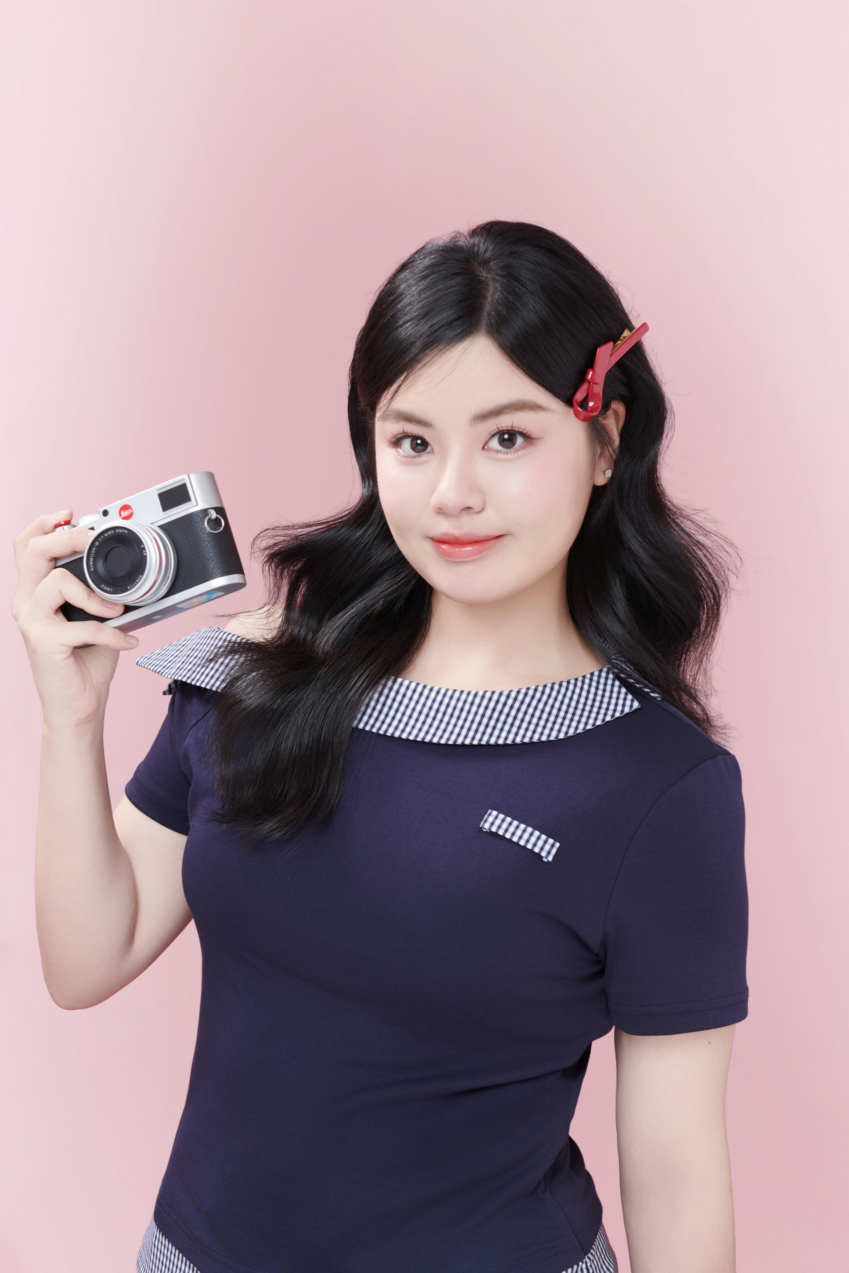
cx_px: 424
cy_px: 636
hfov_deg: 21.9
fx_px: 2193
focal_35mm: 62
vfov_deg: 32.4
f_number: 7.1
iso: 125
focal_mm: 62
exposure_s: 1/125
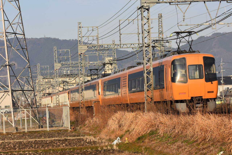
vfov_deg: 8.7
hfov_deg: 13.0
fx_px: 1016
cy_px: 78
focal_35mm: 158
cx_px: 116
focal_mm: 105
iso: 400
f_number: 6.3
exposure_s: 1/1600
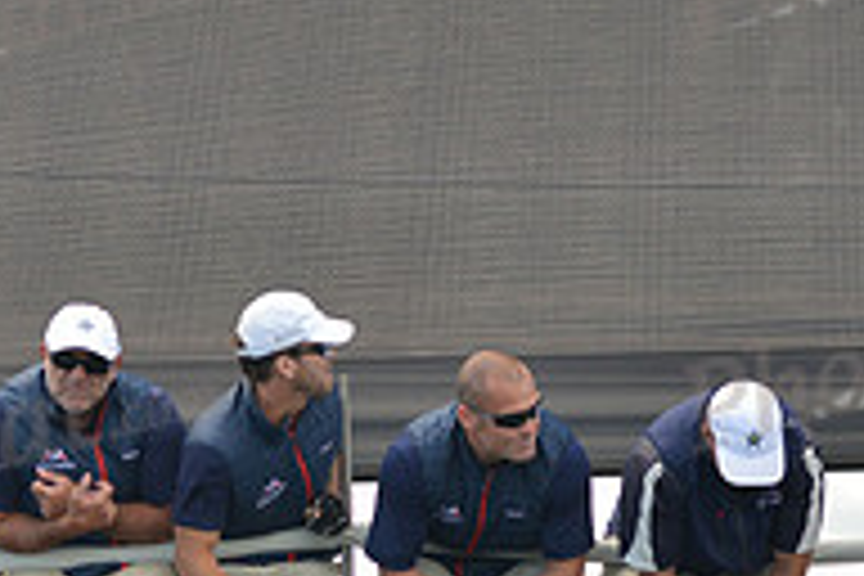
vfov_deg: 6.5
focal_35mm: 212
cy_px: 632
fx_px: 5088
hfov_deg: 9.7
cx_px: 454
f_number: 2.8
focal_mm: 70
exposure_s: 1/800
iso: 400
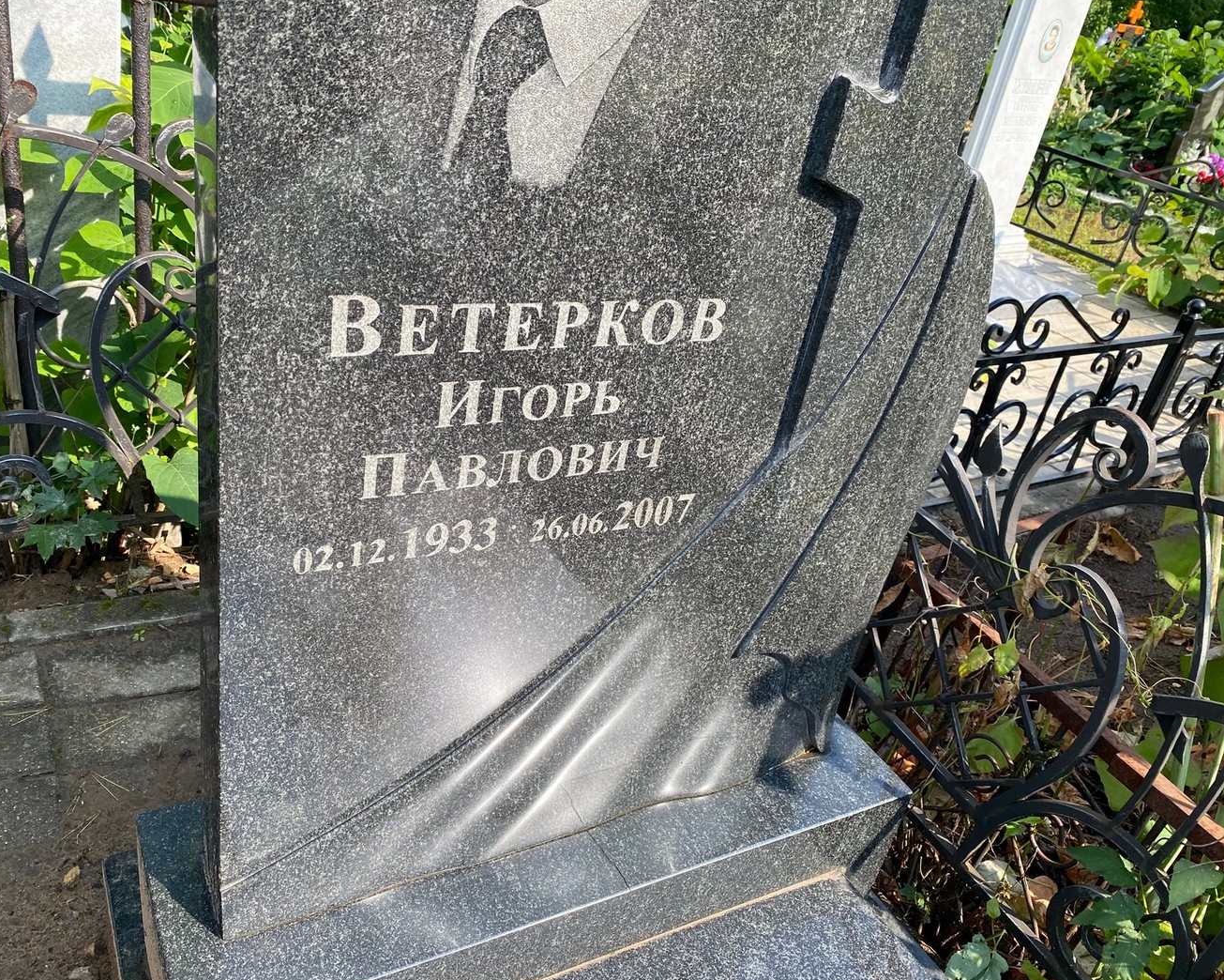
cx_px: 595
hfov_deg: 62.2
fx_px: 1014
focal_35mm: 28
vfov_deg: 51.5
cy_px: 502
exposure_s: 1/767
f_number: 1.8
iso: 32
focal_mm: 4.25
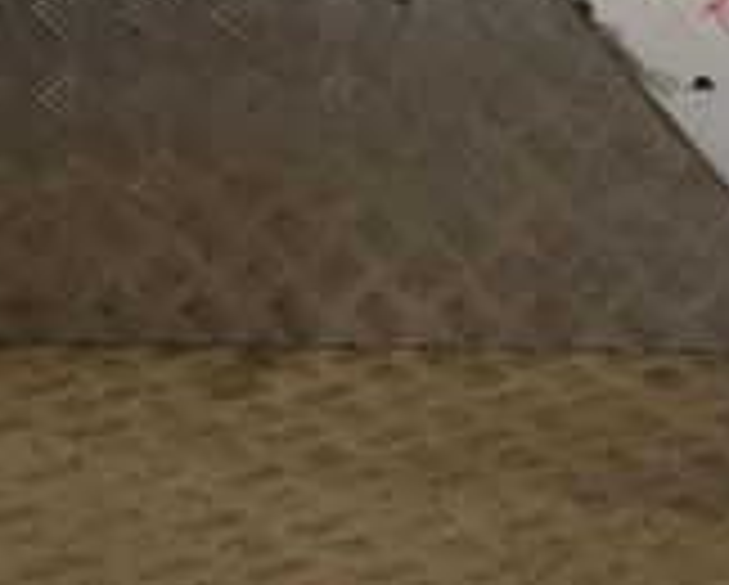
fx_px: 2635
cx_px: 1292
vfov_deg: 11.9
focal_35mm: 122
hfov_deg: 14.1
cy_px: -369
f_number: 13
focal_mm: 22
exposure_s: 1/200
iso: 800
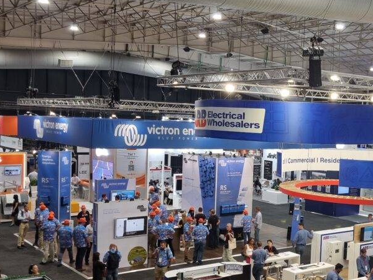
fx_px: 560
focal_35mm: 52
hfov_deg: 35.8
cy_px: 166
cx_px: 292
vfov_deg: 28.0
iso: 64
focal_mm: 5.4
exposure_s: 1/50
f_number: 1.8
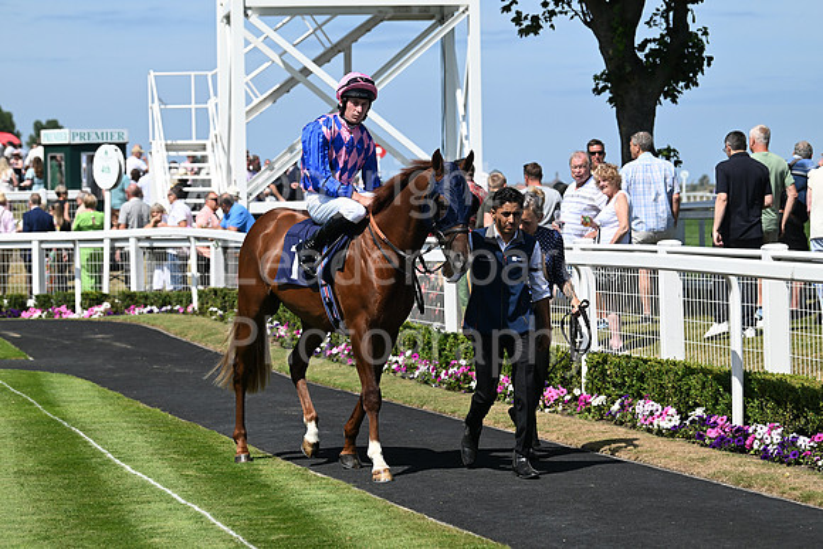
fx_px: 2744
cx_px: 412
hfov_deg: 17.1
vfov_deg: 11.4
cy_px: 274
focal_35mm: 120
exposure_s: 1/2500
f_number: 5.6
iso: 400
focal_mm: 120
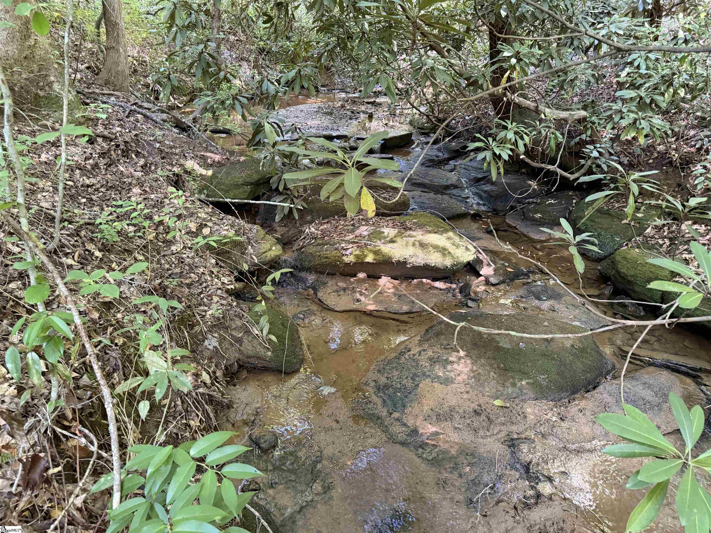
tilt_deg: -23.9
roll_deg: -0.6
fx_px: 493
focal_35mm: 24
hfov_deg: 71.6
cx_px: 356
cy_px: 266
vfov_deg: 56.8
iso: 800
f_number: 1.78
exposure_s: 1/47
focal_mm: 6.76
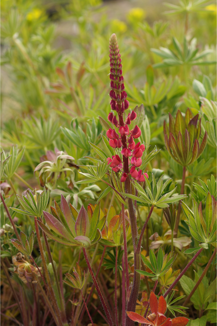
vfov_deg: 13.7
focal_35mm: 150
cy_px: 163
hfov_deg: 9.1
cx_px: 108
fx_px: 1356
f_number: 3.5
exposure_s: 1/400
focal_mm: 100
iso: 100
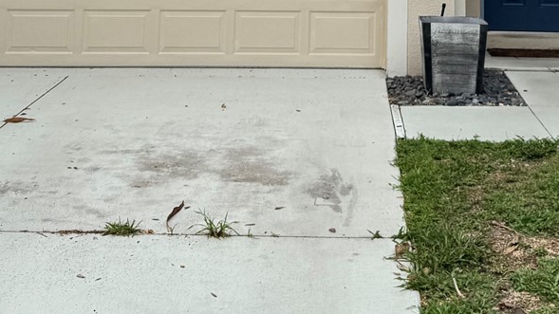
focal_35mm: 71
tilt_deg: +4.8
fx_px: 1052
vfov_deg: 15.5
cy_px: -175
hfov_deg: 29.6
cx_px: 363
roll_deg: -0.6
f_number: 1.78
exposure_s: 1/7937
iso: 80
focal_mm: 6.76
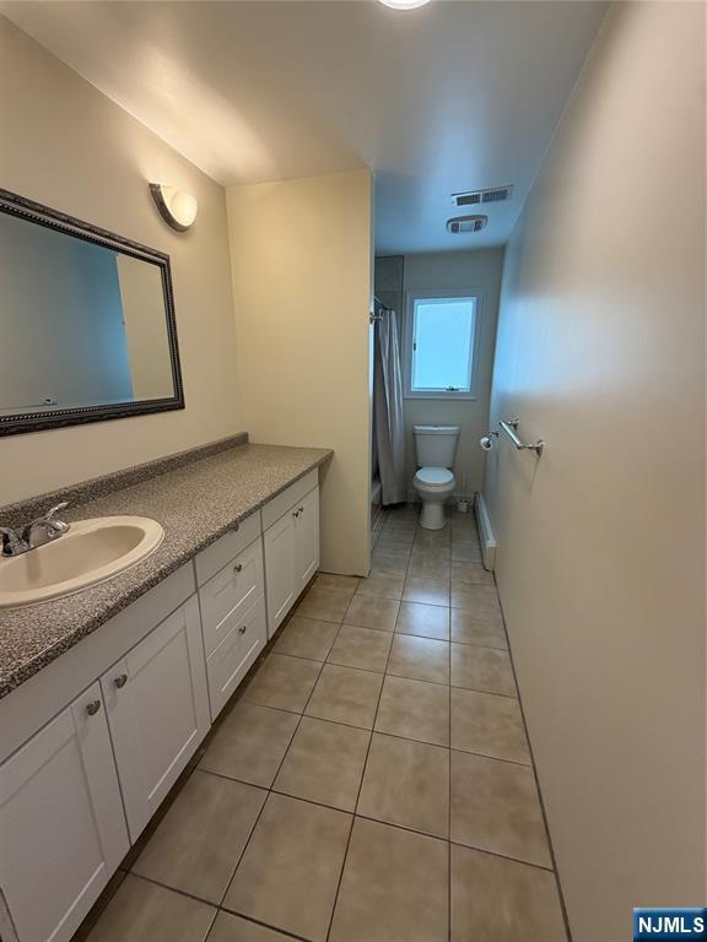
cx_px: 354
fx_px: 381
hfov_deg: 85.7
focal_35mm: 14
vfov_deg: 102.1
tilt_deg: -15.7
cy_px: 471
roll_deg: -0.3
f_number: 2.2
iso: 250
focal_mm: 2.22
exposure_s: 1/120
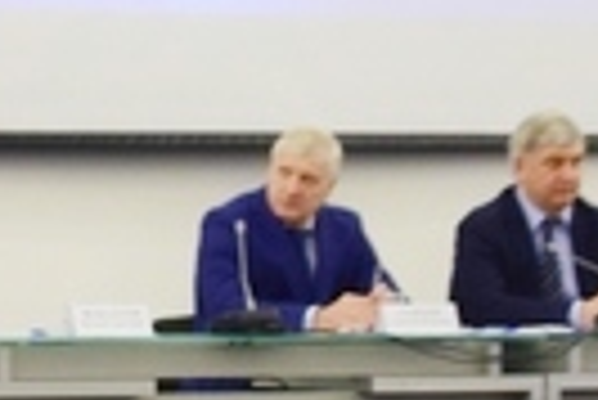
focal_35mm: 270
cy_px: 279
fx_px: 4490
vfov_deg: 5.1
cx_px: -58
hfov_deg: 7.6
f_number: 4.5
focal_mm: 40
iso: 1000
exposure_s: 1/80
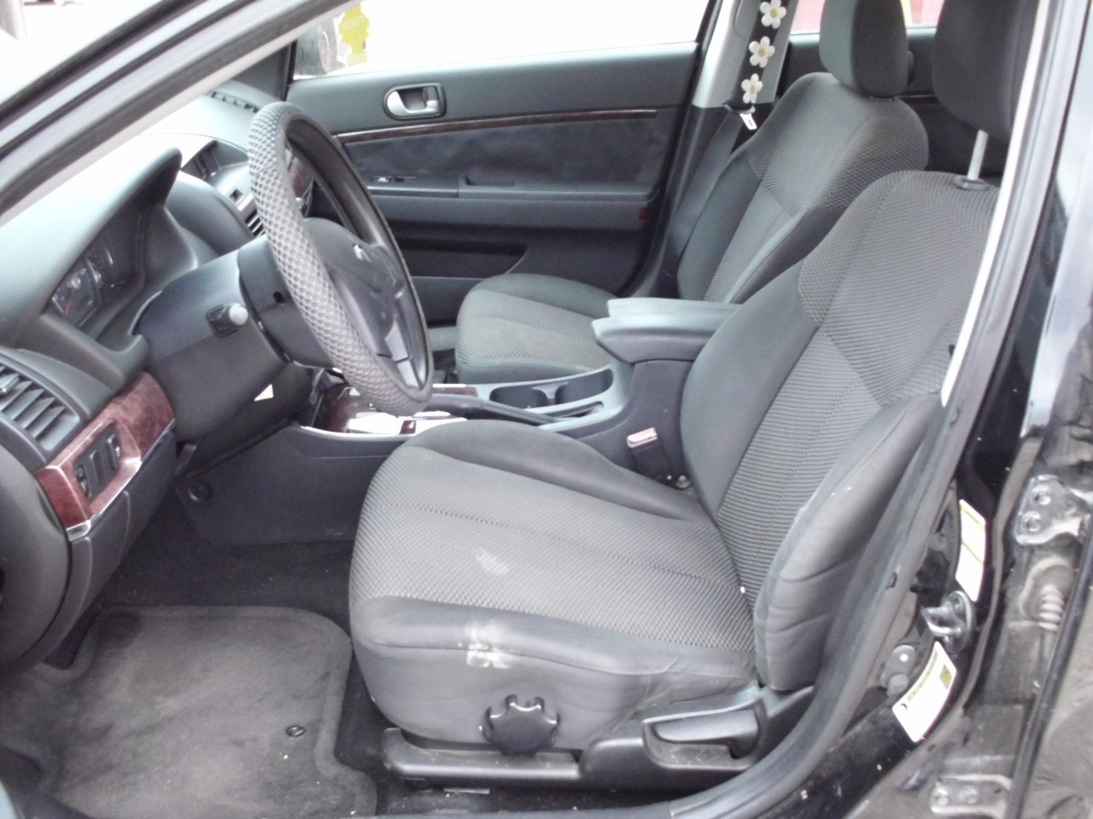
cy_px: 410
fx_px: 1200
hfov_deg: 49.0
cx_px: 546
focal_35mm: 38
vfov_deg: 37.7
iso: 800
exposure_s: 1/60
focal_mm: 6.3
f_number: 2.9
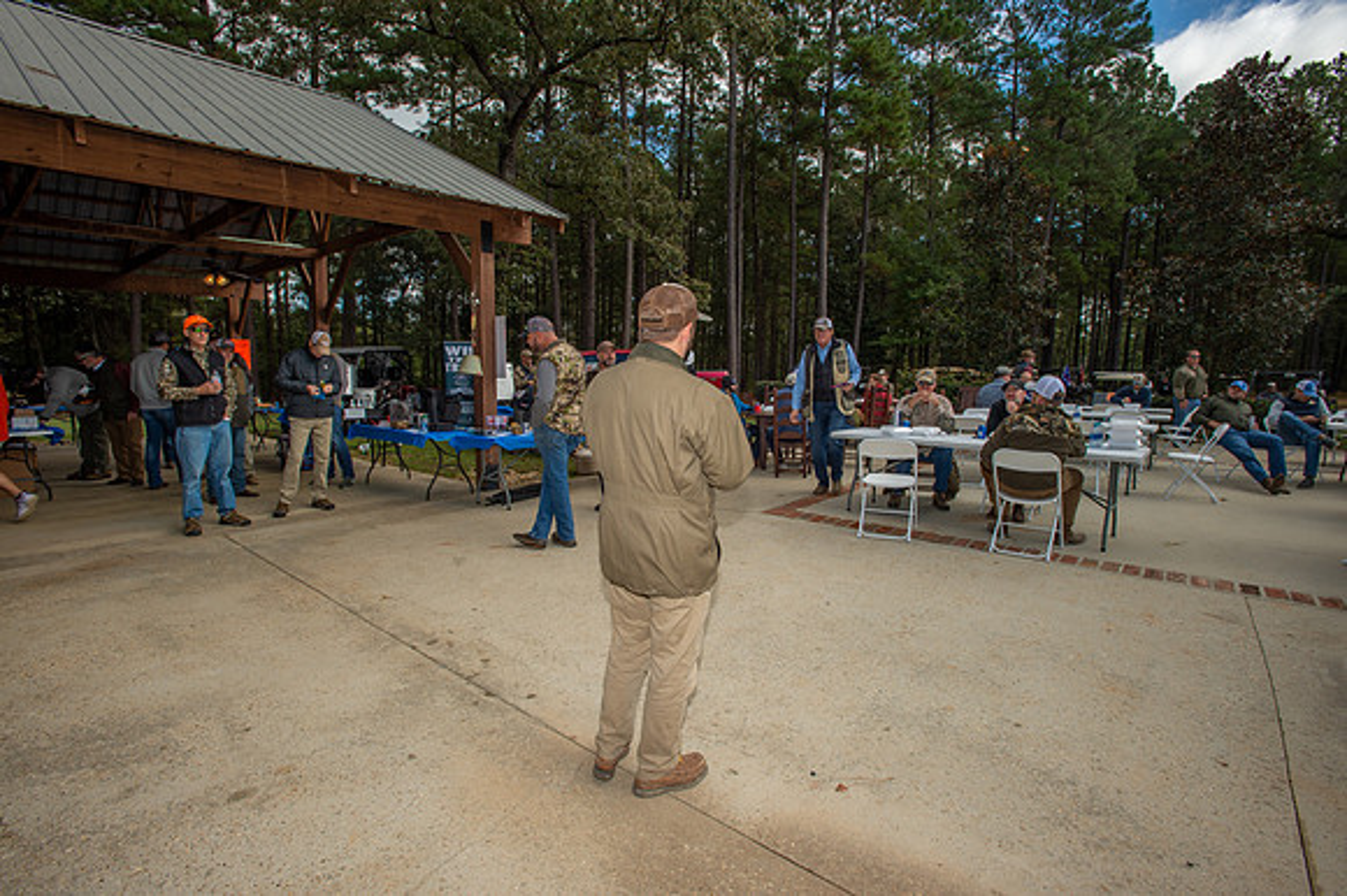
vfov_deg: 70.4
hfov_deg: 93.3
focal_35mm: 17
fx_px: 636
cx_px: 674
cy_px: 448
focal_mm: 17
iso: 200
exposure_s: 1/250
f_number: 10
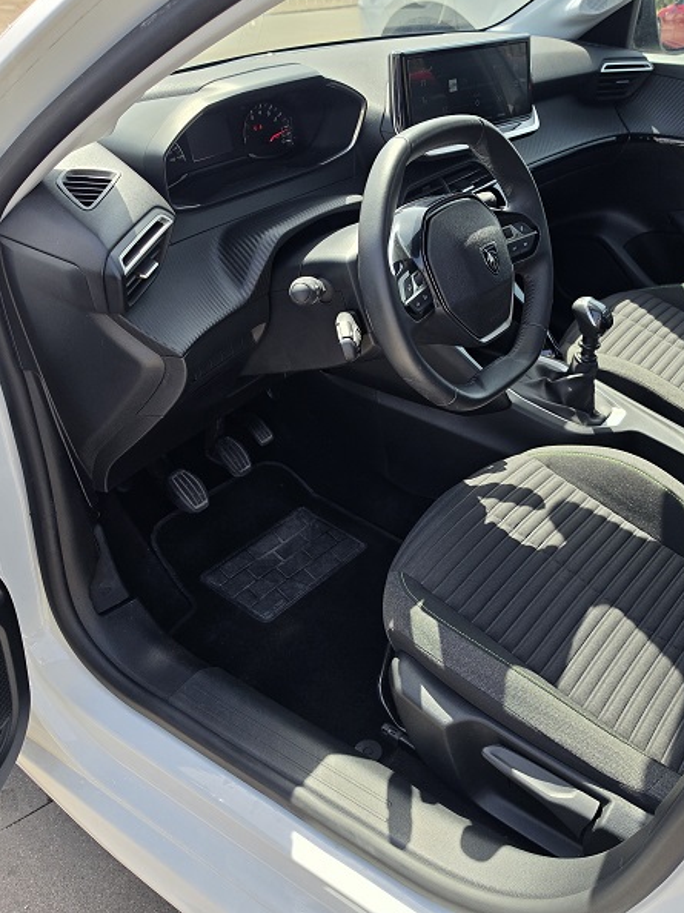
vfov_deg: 58.4
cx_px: 406
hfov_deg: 45.2
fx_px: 817
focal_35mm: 31
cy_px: 453
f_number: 1.4
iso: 64
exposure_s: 1/2775
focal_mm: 6.5
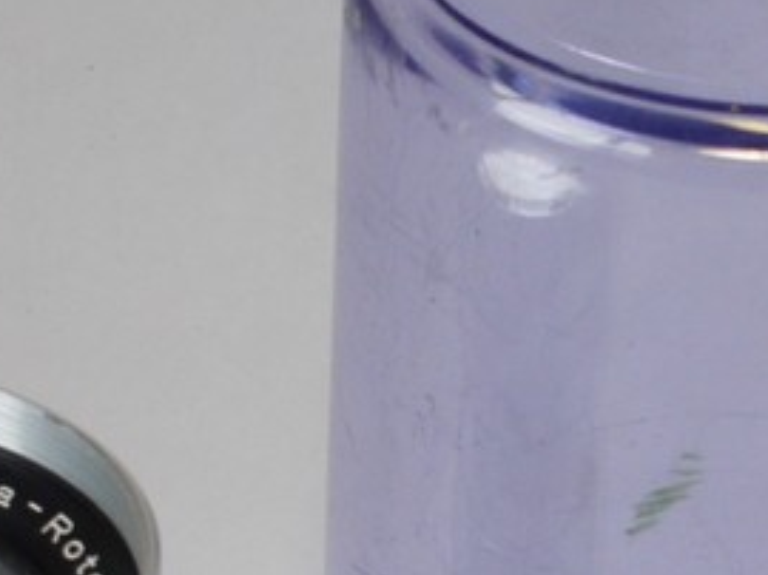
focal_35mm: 267
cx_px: 663
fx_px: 5918
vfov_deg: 5.5
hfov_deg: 7.4
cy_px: 751
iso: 400
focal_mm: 30
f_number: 8
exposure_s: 1/80
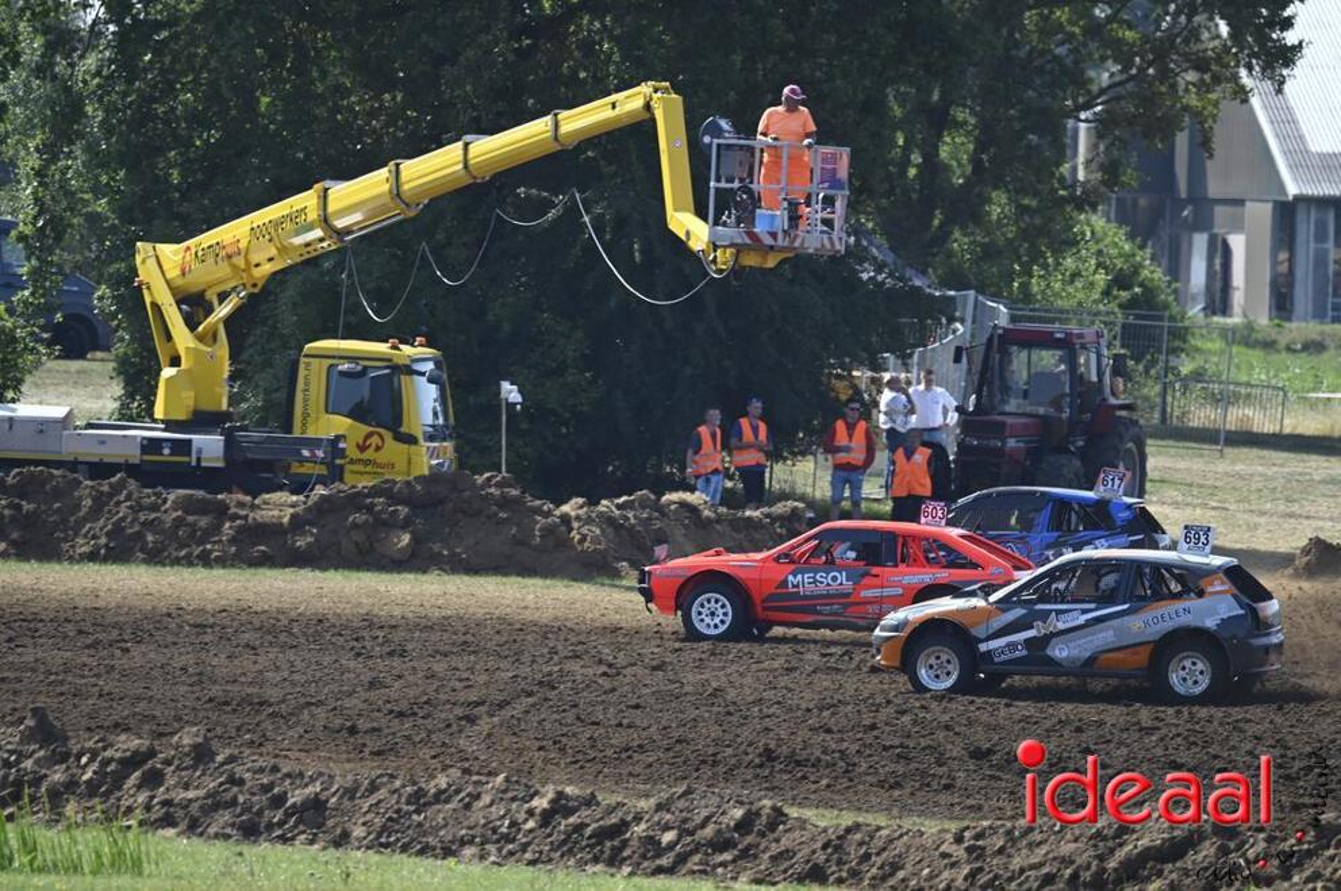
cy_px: 446
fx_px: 14883
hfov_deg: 5.2
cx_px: 670
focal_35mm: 400
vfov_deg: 3.4
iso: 320
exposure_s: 1/800
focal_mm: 400
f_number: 5.6
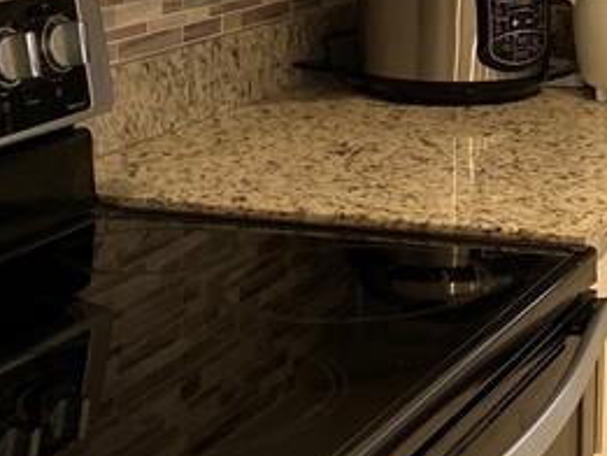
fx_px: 1789
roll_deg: -1.1
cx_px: 723
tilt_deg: -5.4
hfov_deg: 18.3
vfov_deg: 14.2
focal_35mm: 102
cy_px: -30
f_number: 1.8
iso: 64
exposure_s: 1/60
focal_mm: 4.25
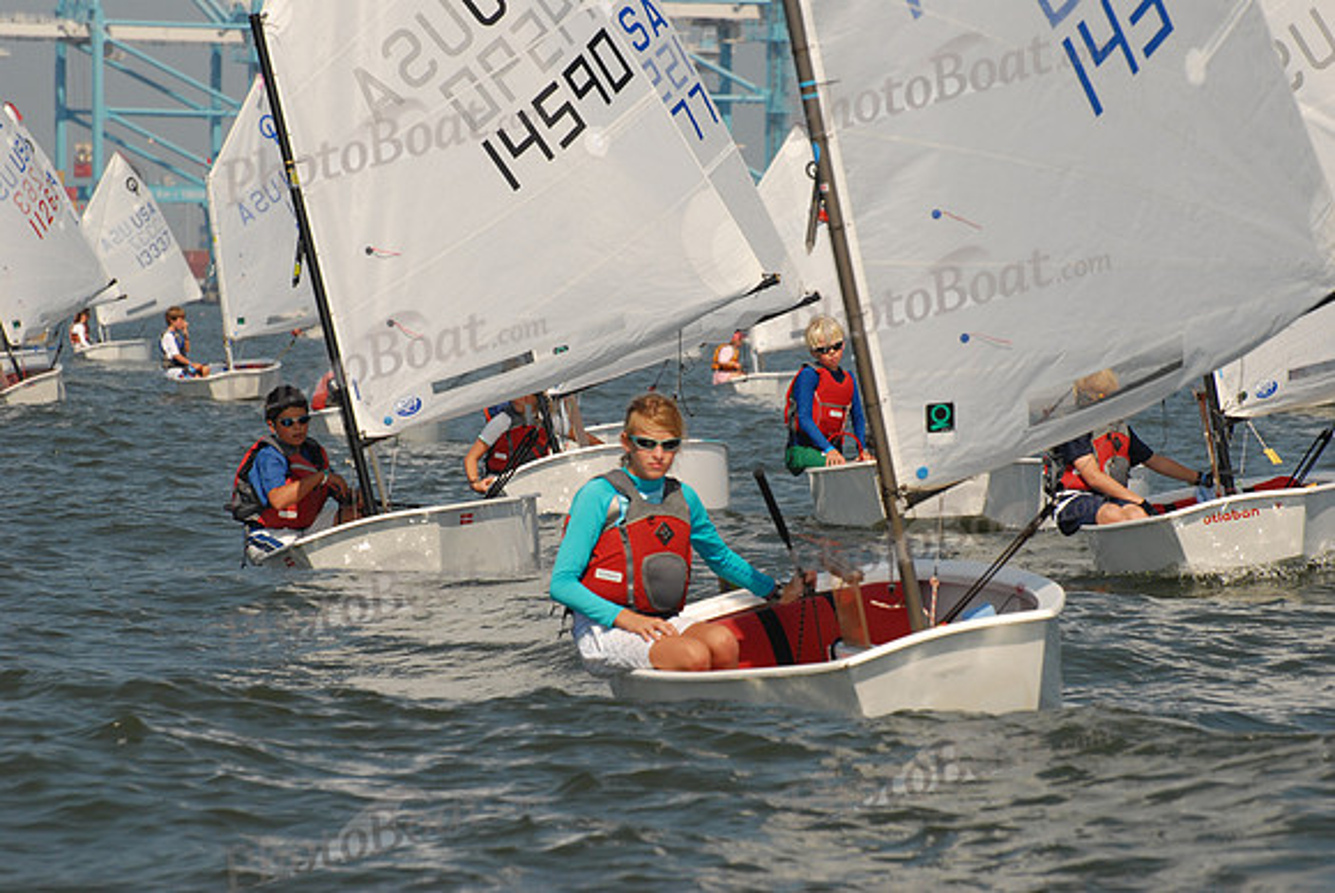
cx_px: 668
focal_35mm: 300
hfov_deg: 6.9
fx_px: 11136
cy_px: 446
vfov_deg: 4.6
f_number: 9
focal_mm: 200
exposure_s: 1/640
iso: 250
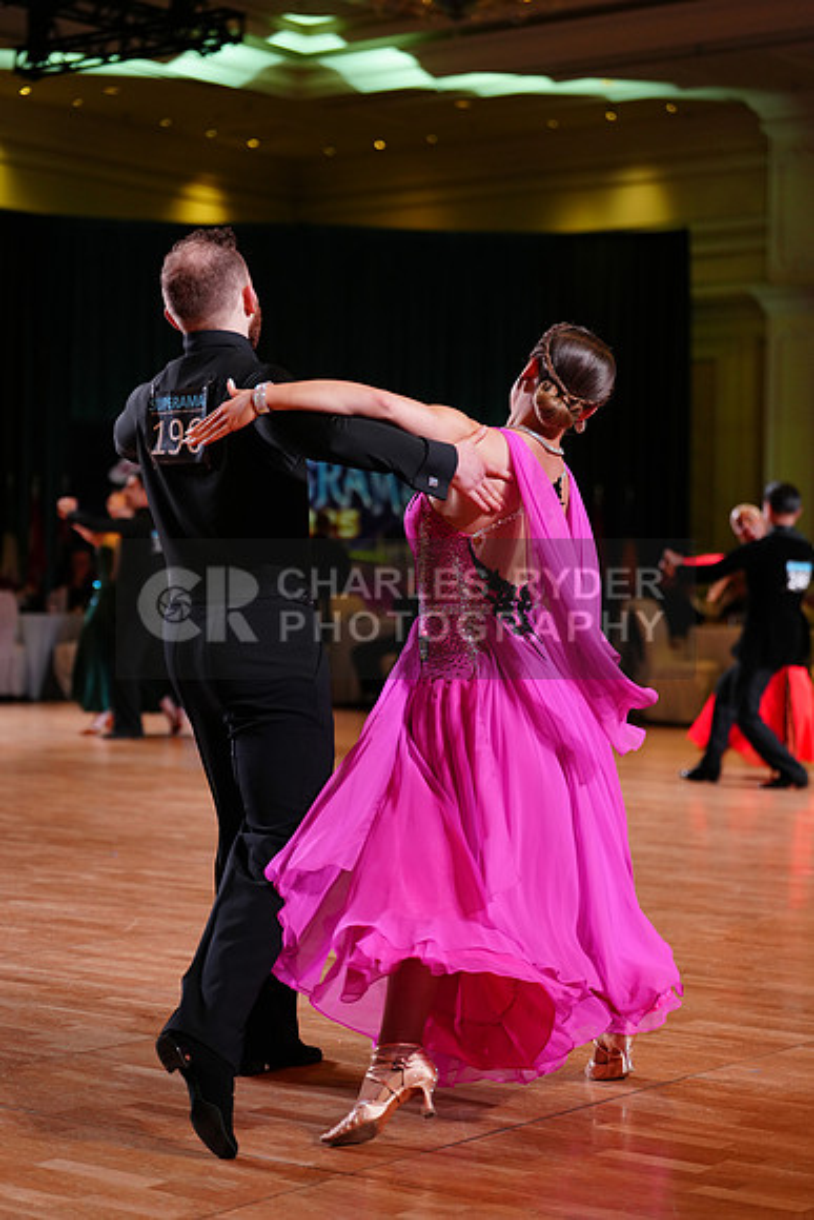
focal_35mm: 70
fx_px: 2373
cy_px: 610
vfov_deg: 28.8
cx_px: 407
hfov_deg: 19.5
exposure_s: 1/400
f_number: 2.8
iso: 1250
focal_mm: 70
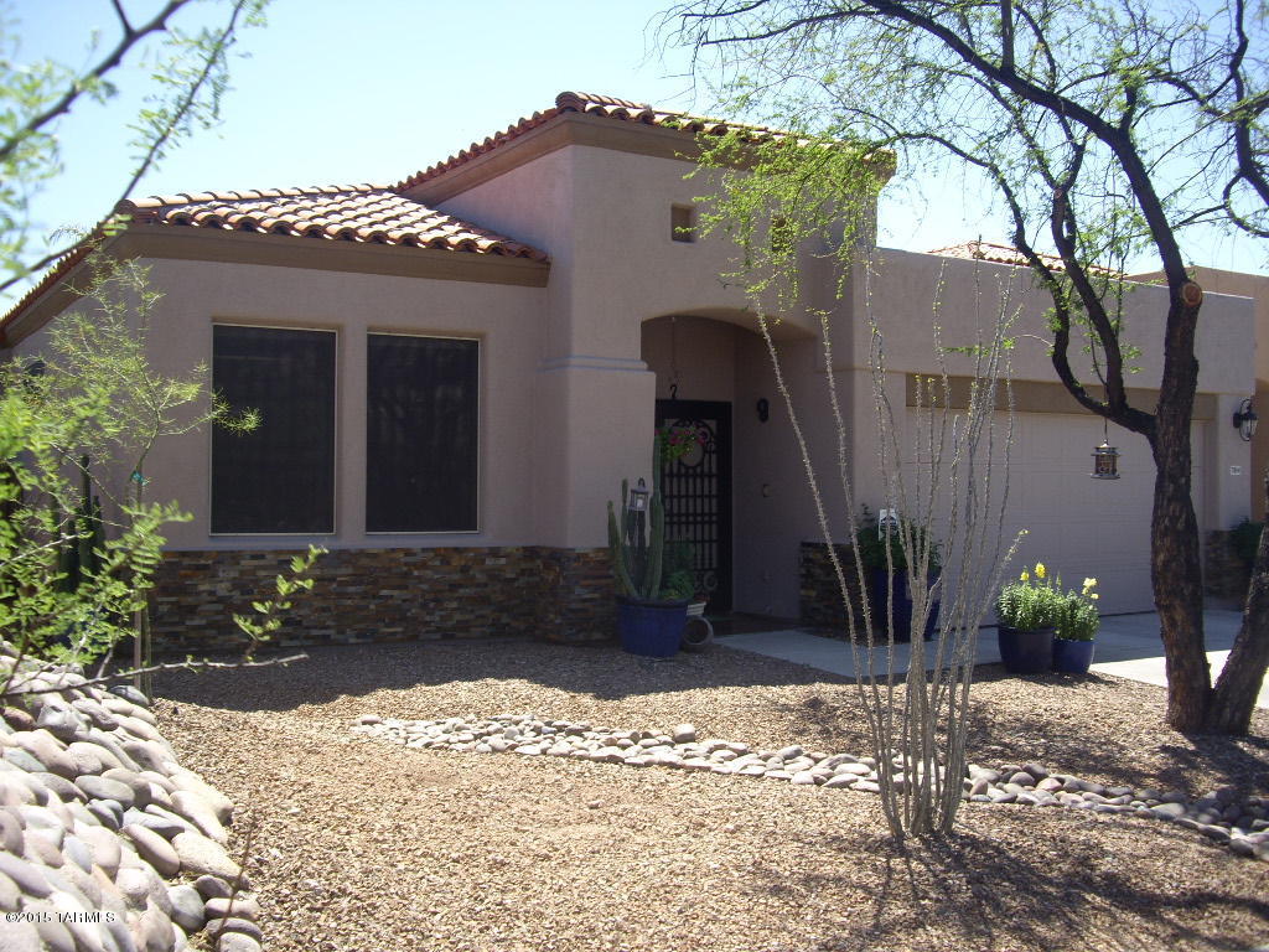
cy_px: 476
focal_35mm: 38
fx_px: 1393
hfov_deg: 49.0
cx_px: 634
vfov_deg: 37.7
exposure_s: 1/60
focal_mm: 7.9
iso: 64
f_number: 8
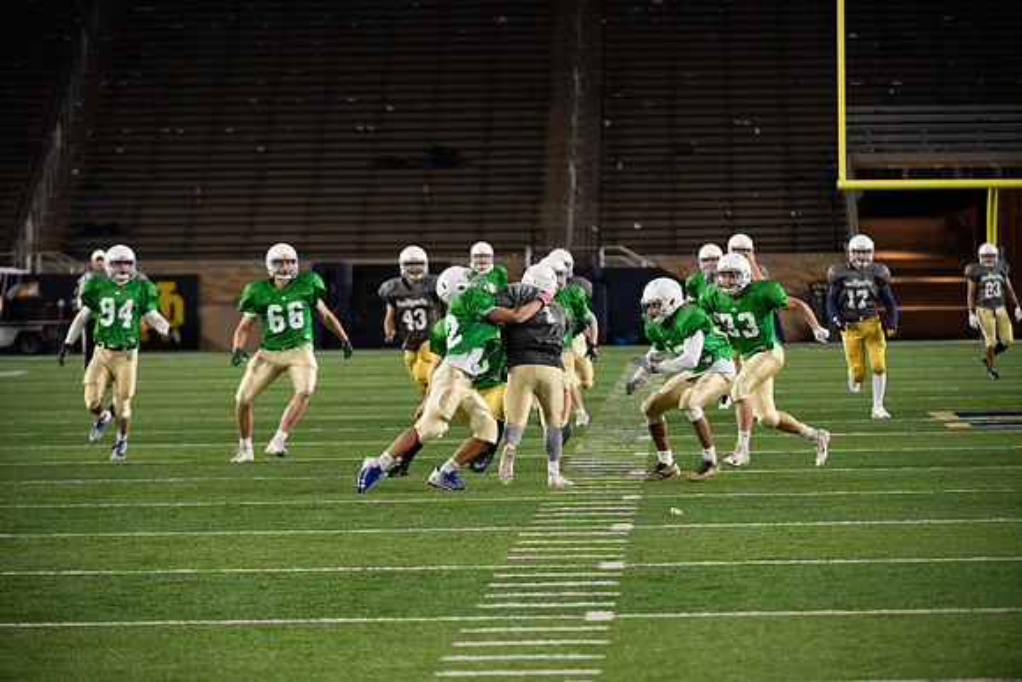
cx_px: 511
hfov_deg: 9.8
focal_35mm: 210
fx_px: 5963
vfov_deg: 6.5
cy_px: 341
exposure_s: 1/500
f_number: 4.5
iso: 5000
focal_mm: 210
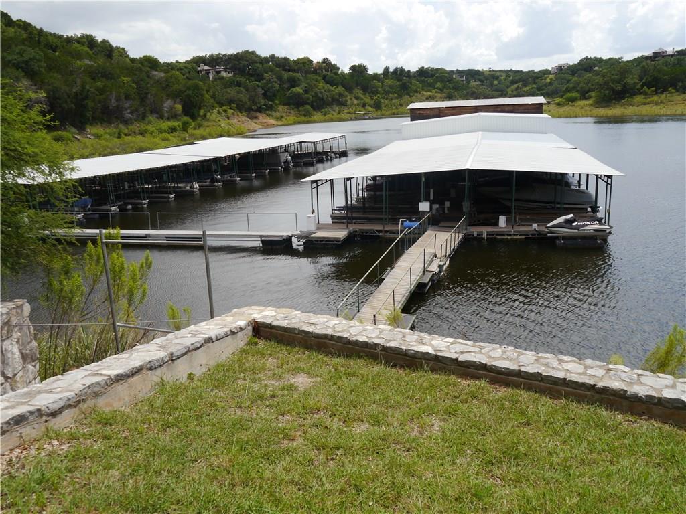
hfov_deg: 60.0
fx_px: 595
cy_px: 257
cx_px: 343
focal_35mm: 30
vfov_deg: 46.8
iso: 160
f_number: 7.1
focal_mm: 15
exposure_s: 1/400
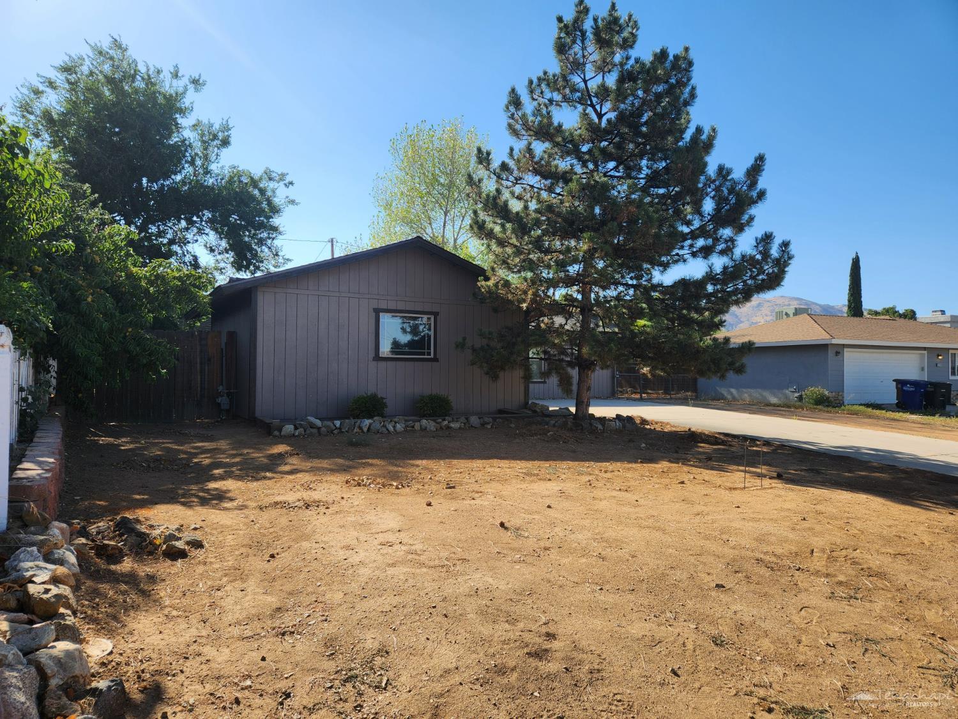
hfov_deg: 73.9
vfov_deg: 58.9
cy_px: 360
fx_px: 637
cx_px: 479
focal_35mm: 23
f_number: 1.8
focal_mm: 5.4
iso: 20
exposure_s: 1/1142
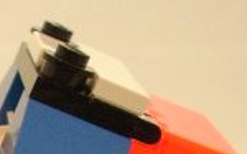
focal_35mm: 209
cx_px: -86
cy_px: 411
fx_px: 1408
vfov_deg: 6.0
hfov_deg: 9.8
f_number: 2.8
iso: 200
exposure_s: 1/20.3
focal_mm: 6.2
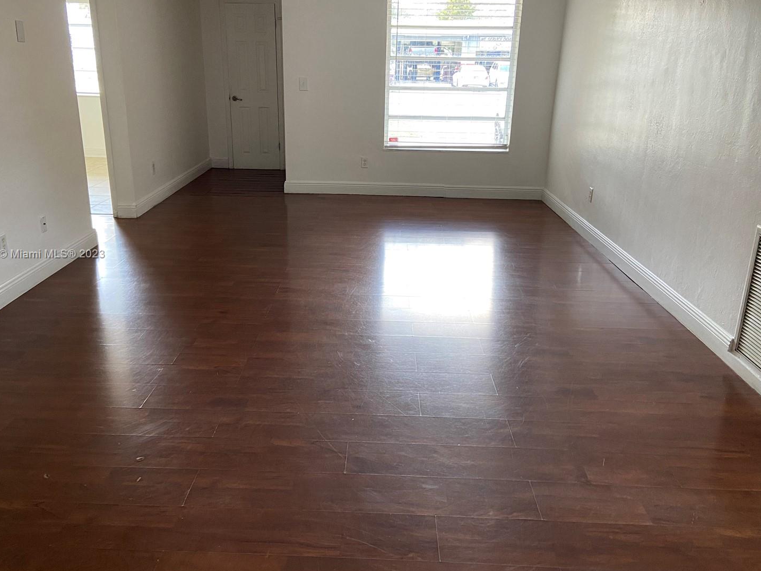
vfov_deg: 48.2
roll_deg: -0.9
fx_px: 638
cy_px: 255
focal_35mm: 29
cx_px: 359
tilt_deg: -15.9
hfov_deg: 61.6
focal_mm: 4.25
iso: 160
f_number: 1.8
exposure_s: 1/60
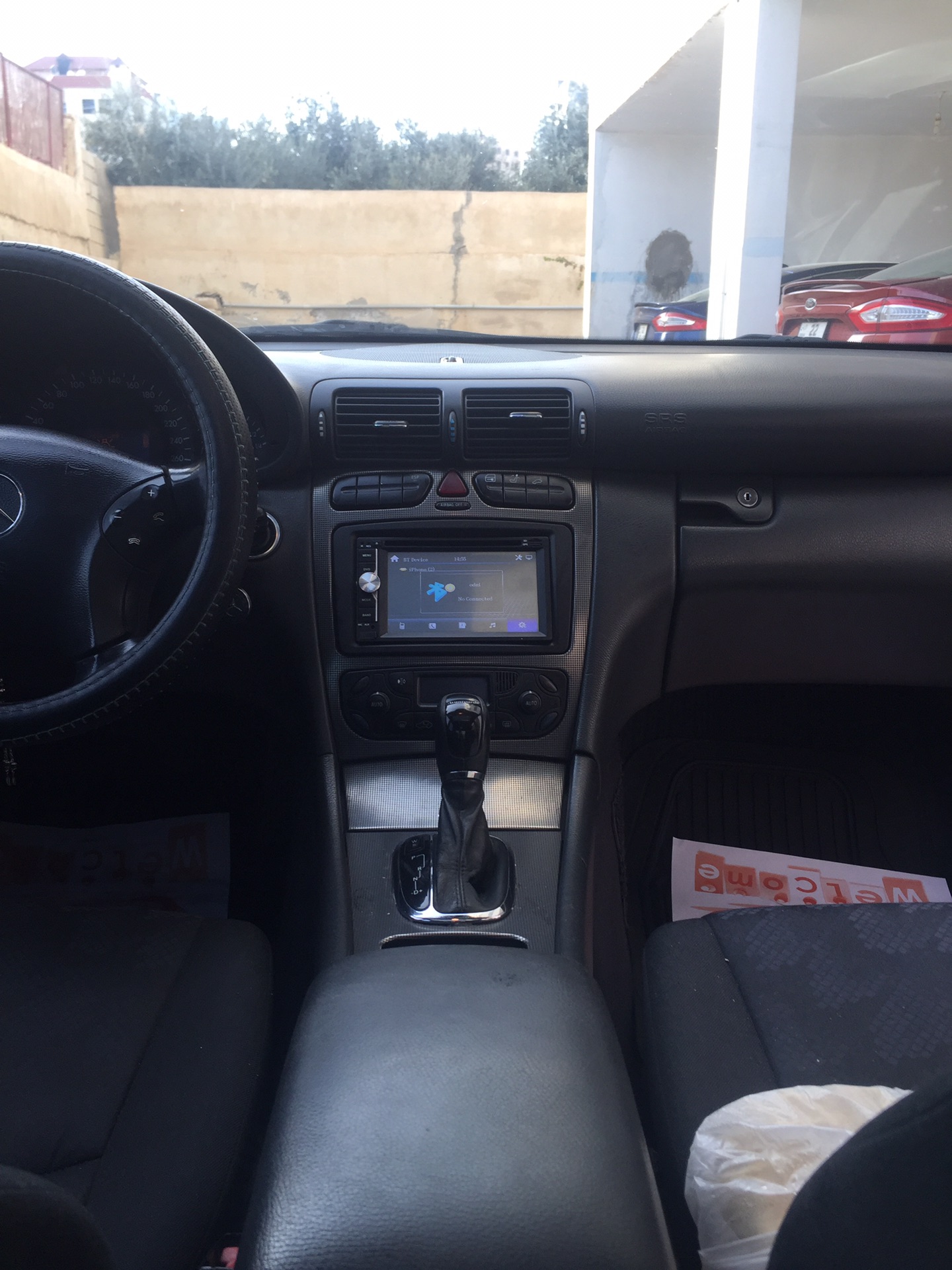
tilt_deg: -14.9
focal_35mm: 29
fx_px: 1063
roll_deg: +0.7
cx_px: 476
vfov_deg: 61.7
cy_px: 635
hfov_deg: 48.2
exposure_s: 1/122
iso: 32
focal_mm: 4.15
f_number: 2.2
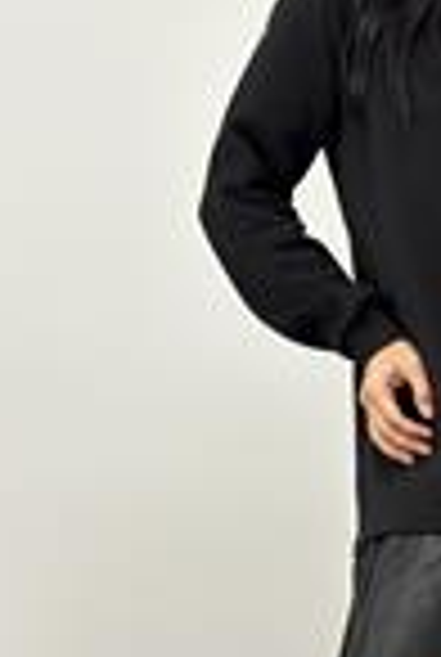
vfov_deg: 14.5
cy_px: 484
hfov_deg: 9.6
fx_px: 2578
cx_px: 576
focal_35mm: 141
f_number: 1.78
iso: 100
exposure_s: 1/50
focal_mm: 6.86
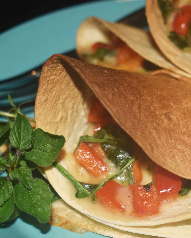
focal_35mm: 93
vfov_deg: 20.6
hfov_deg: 16.5
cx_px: 138
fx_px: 657
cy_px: 137
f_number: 4.5
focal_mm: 34
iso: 200
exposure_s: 1/60
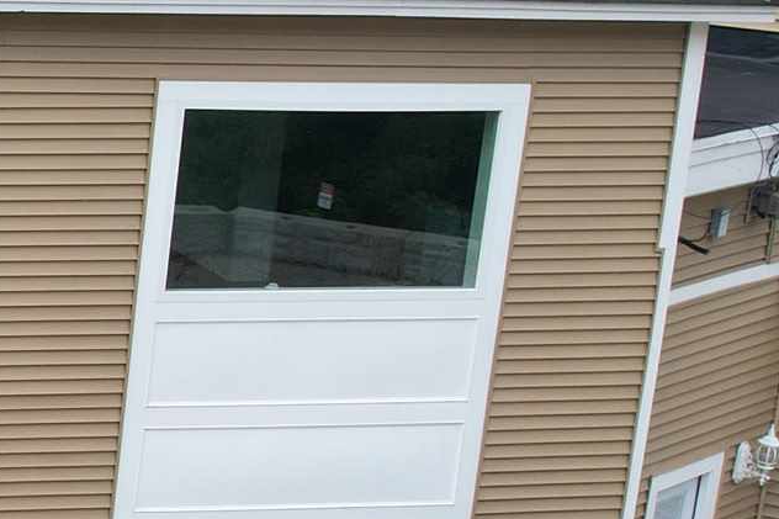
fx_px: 2315
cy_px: 196
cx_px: -620
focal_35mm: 107
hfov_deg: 16.2
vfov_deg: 12.8
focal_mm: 8.38
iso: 110
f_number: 2.8
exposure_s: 1/1000
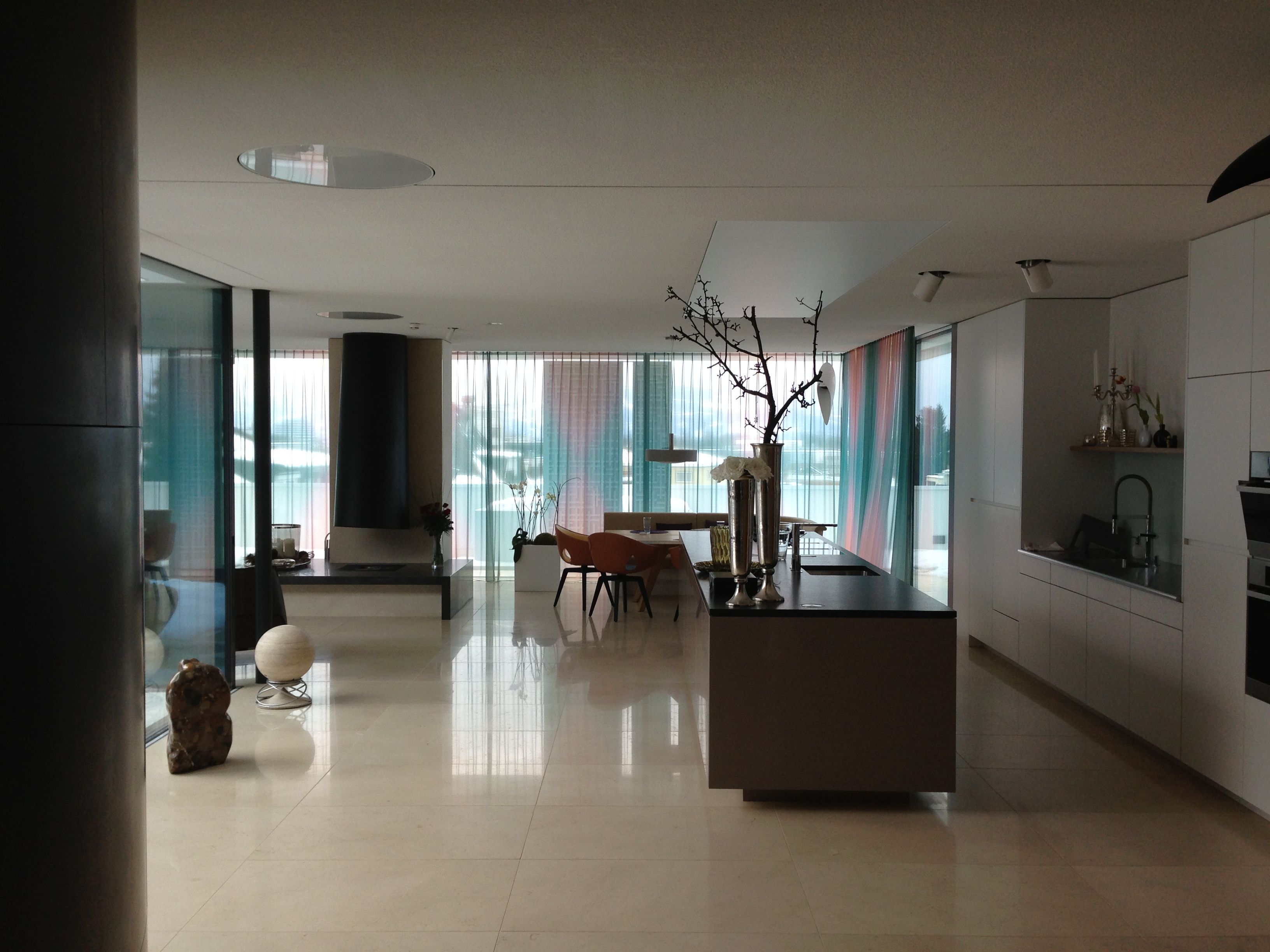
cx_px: 635
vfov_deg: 42.9
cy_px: 476
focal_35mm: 33
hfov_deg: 55.4
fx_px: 1211
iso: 64
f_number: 2.4
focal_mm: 4.13
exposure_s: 1/60
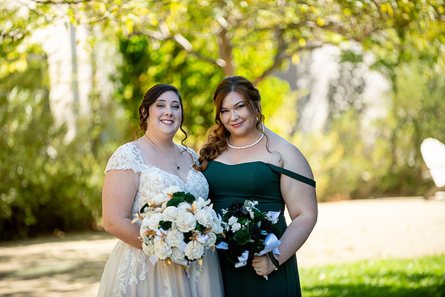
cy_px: 148
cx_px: 222
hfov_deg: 11.7
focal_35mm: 175
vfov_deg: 7.9
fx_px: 2164
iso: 400
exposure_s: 1/2500
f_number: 2.8
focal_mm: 175
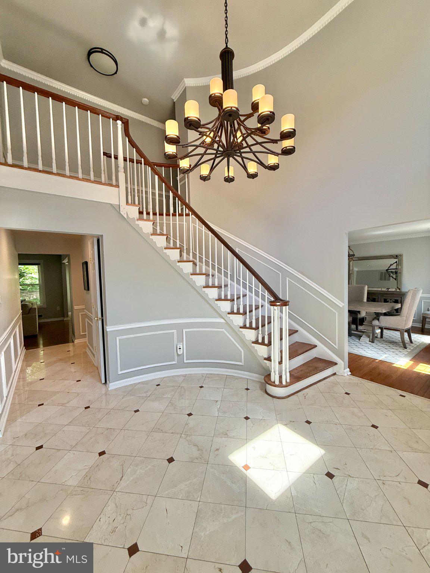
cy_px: 286
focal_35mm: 14
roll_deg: +0.7
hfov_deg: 85.7
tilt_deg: -1.6
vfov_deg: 102.1
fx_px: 232
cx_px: 215
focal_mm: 2.22
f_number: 2.2
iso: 100
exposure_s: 1/120
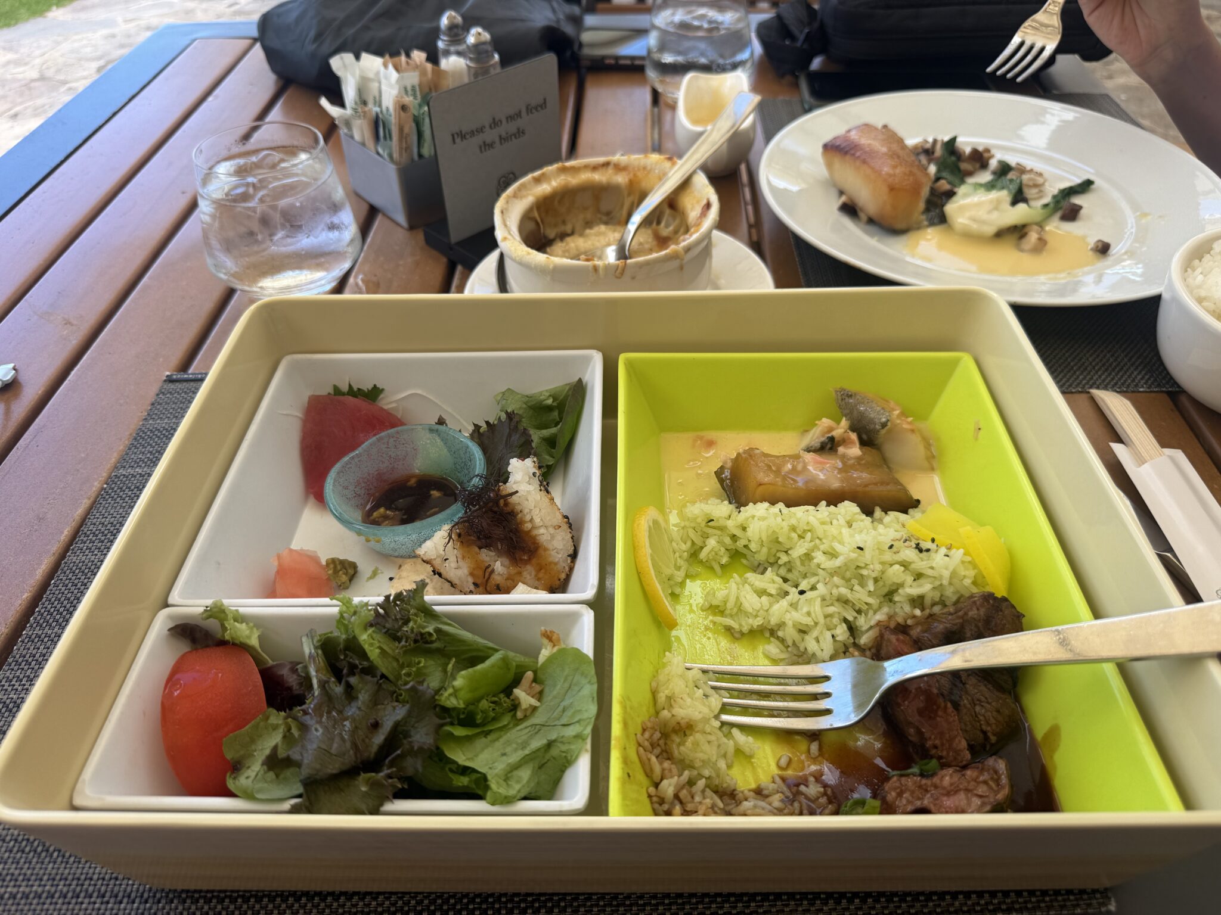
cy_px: 458
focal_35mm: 24
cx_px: 610
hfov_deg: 71.6
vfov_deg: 56.8
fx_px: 847
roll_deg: -0.1
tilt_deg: -43.5
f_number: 1.78
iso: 80
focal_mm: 6.76
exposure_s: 1/796
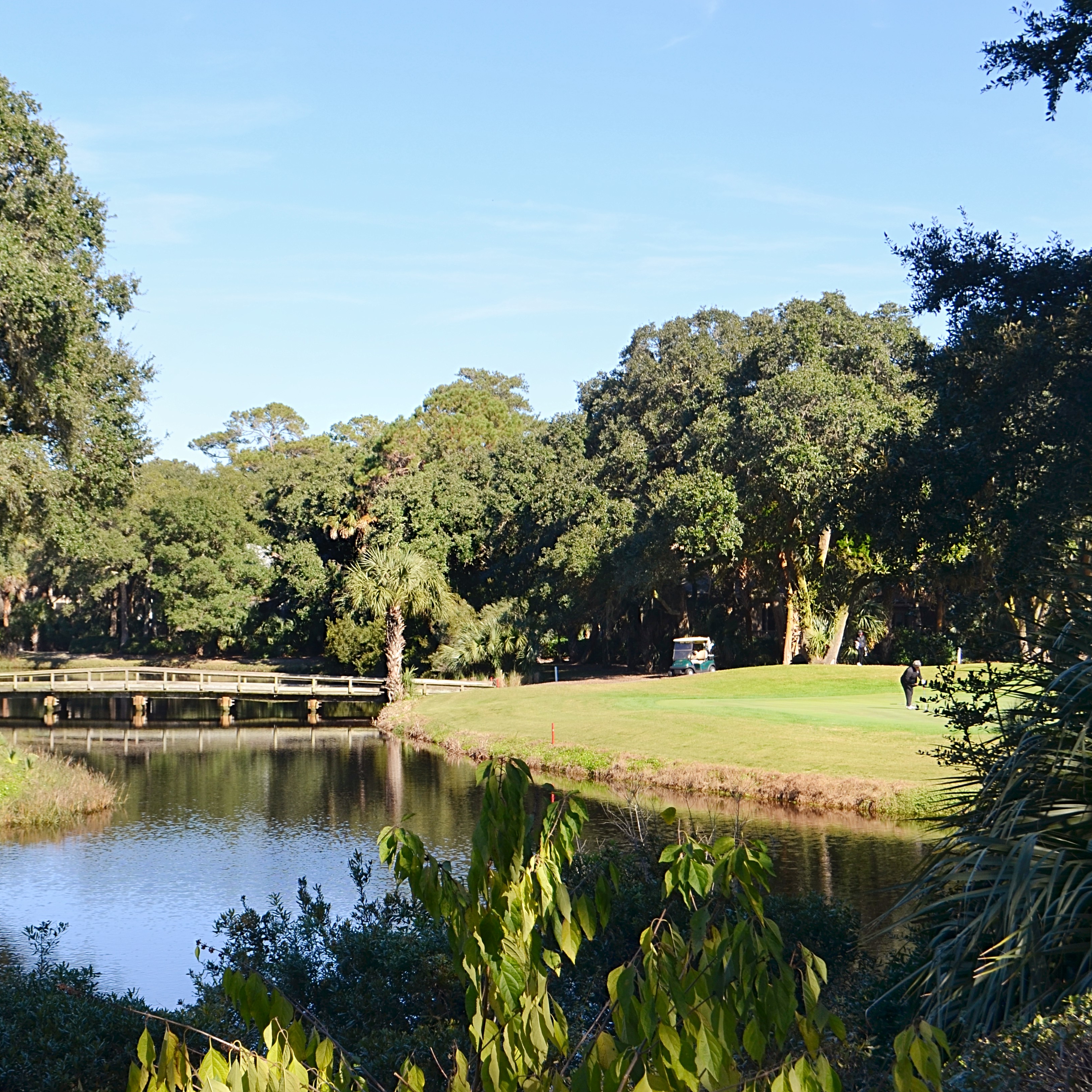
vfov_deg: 31.6
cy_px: 545
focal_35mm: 54
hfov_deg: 31.4
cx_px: 379
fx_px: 1927
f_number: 8
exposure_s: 1/250
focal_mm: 28
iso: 200
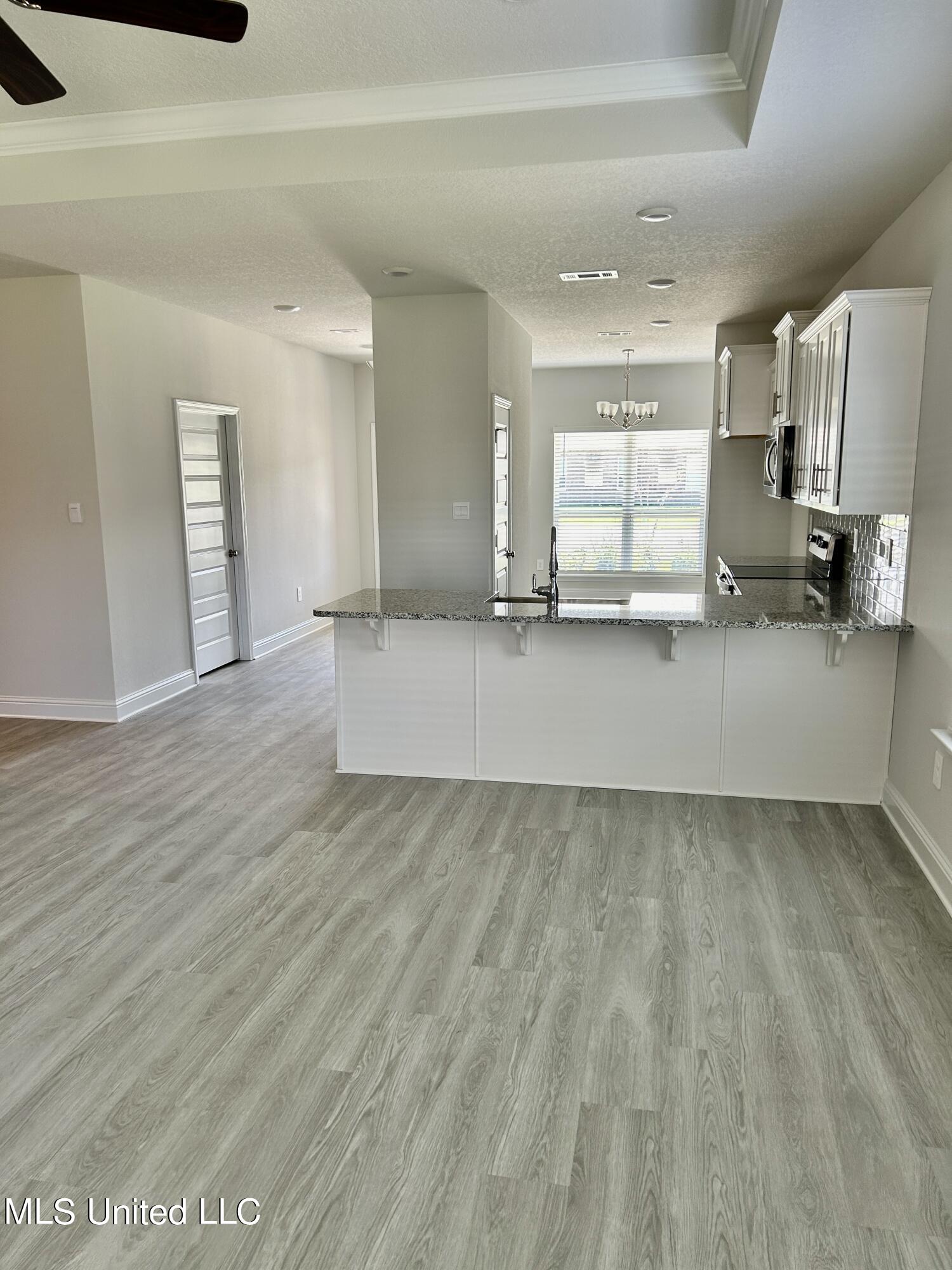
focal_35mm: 26
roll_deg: +0.9
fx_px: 953
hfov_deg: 53.1
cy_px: 635
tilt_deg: -10.2
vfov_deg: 67.3
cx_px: 476
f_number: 1.5
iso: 64
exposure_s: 1/60
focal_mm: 5.7
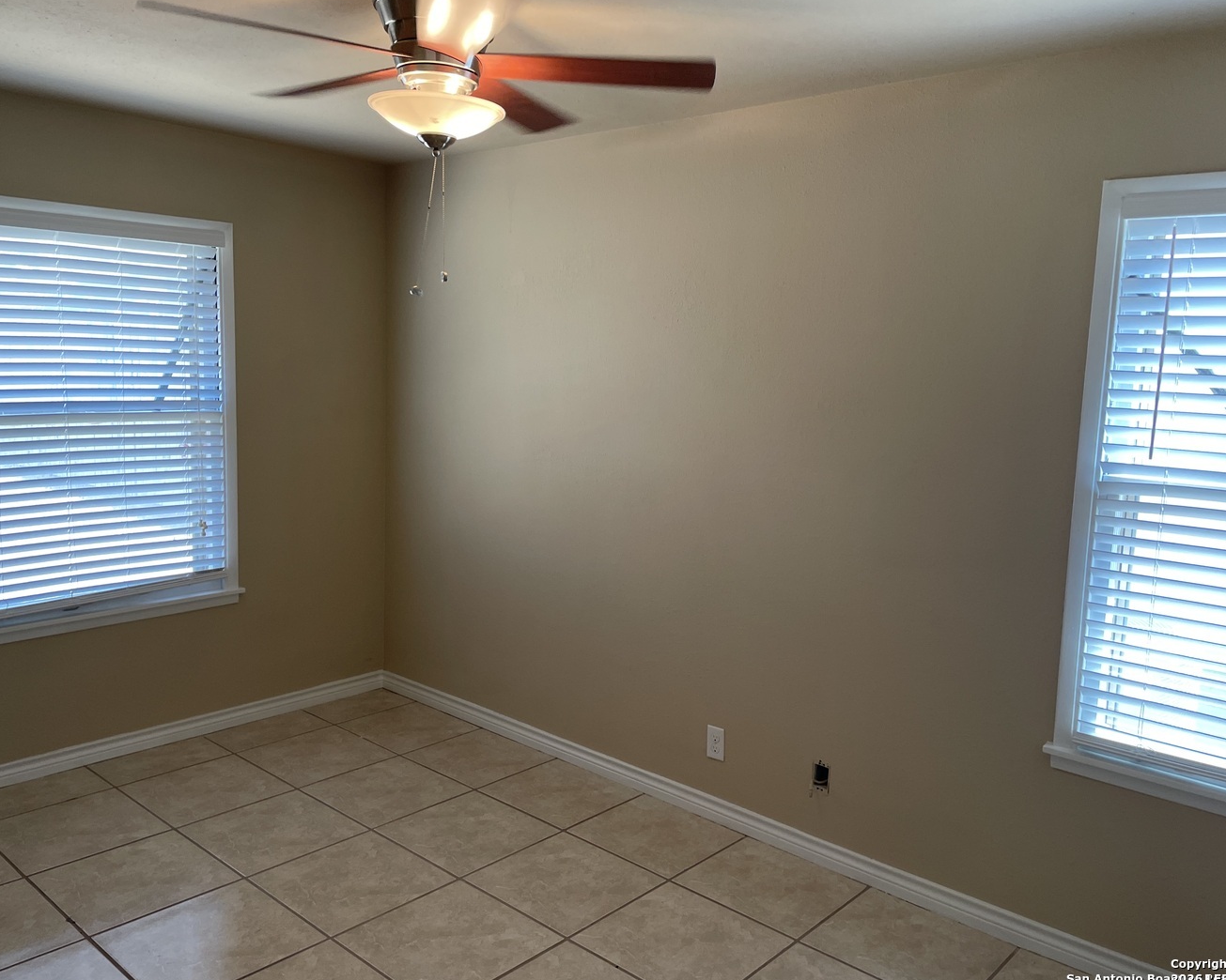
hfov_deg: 62.2
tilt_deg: -7.8
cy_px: 480
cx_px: 594
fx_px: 1016
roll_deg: -1.9
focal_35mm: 28
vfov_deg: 51.5
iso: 125
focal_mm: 4.2
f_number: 1.6
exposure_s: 1/120
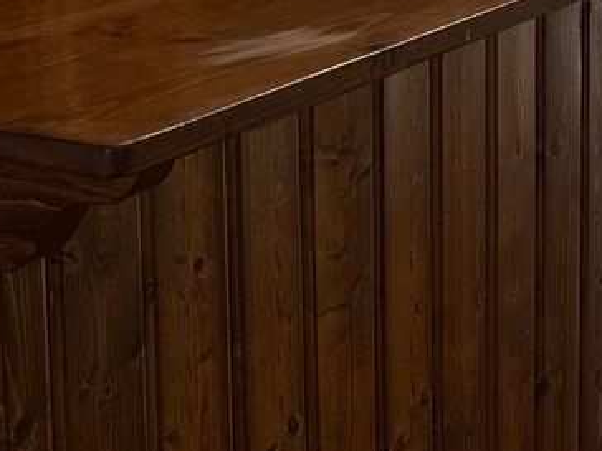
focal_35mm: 99
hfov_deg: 17.8
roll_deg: -0.8
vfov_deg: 14.1
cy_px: -207
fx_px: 1722
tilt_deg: -7.8
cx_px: 896
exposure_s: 1/234
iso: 125
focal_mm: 6.76
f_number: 1.78
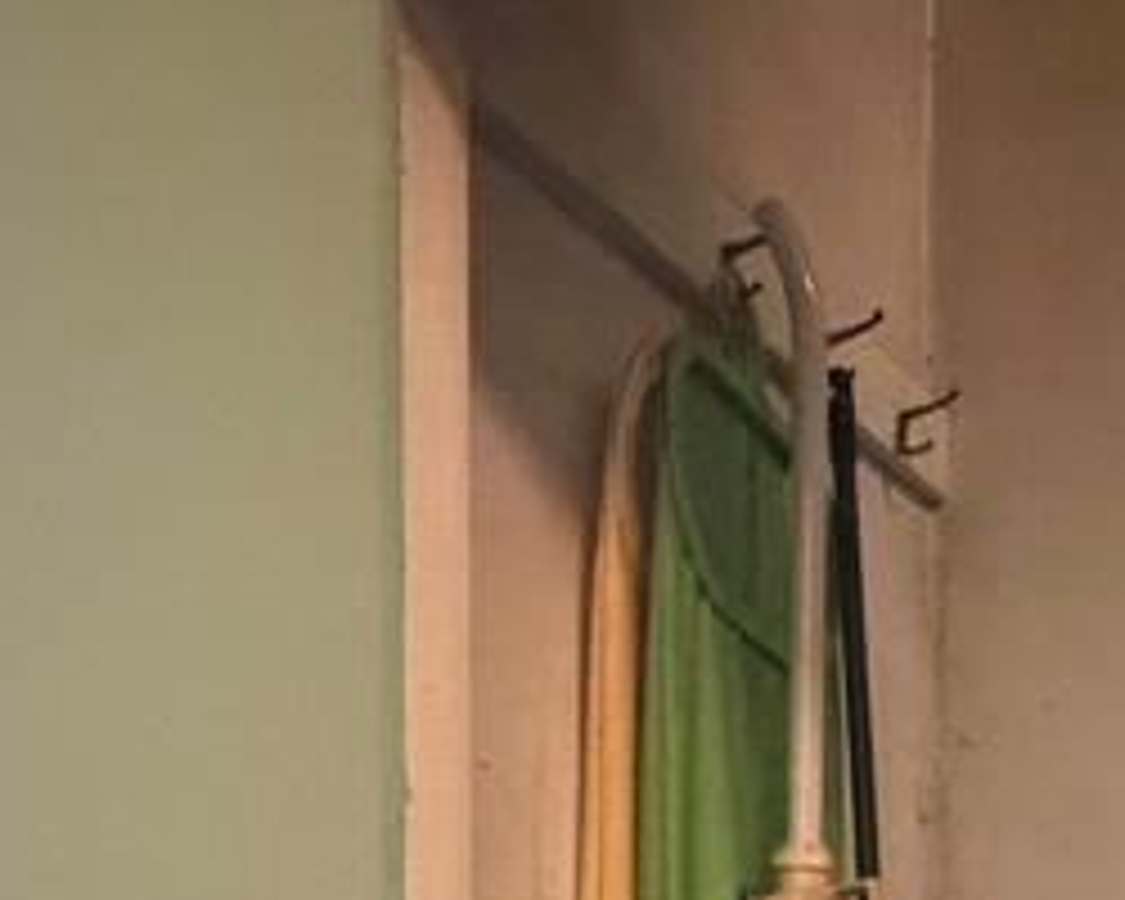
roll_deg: +1.0
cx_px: 1287
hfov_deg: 29.6
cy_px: 1112
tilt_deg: +1.5
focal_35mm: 56
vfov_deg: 24.3
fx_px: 1865
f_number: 2.2
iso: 1250
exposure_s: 1/40
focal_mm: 2.22
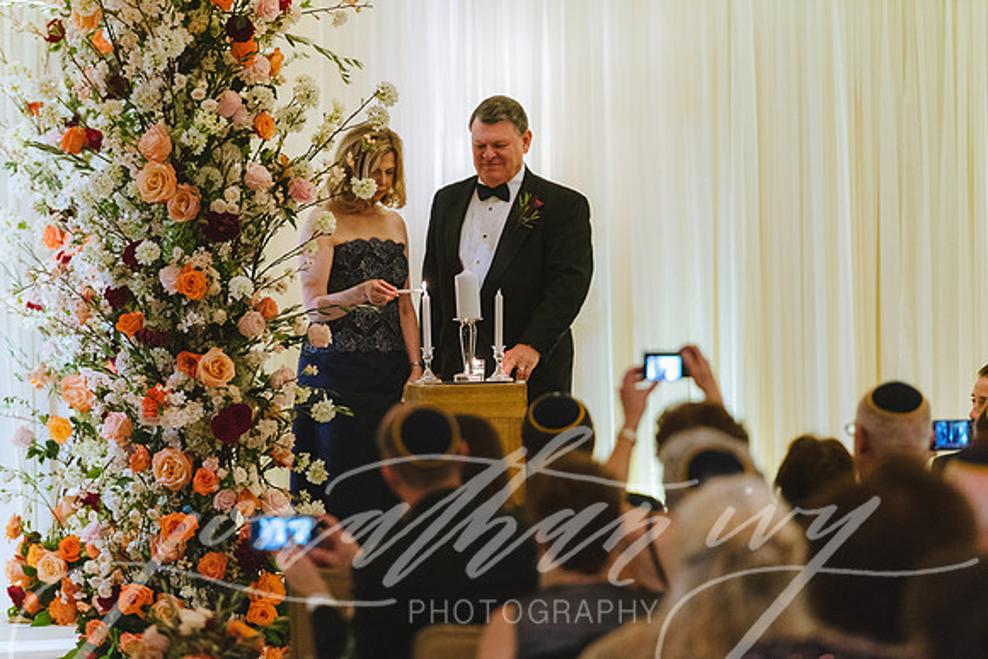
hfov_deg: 10.3
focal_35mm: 200
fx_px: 5492
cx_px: 494
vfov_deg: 6.9
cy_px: 330
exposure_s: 1/125
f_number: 2.8
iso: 3200
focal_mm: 200
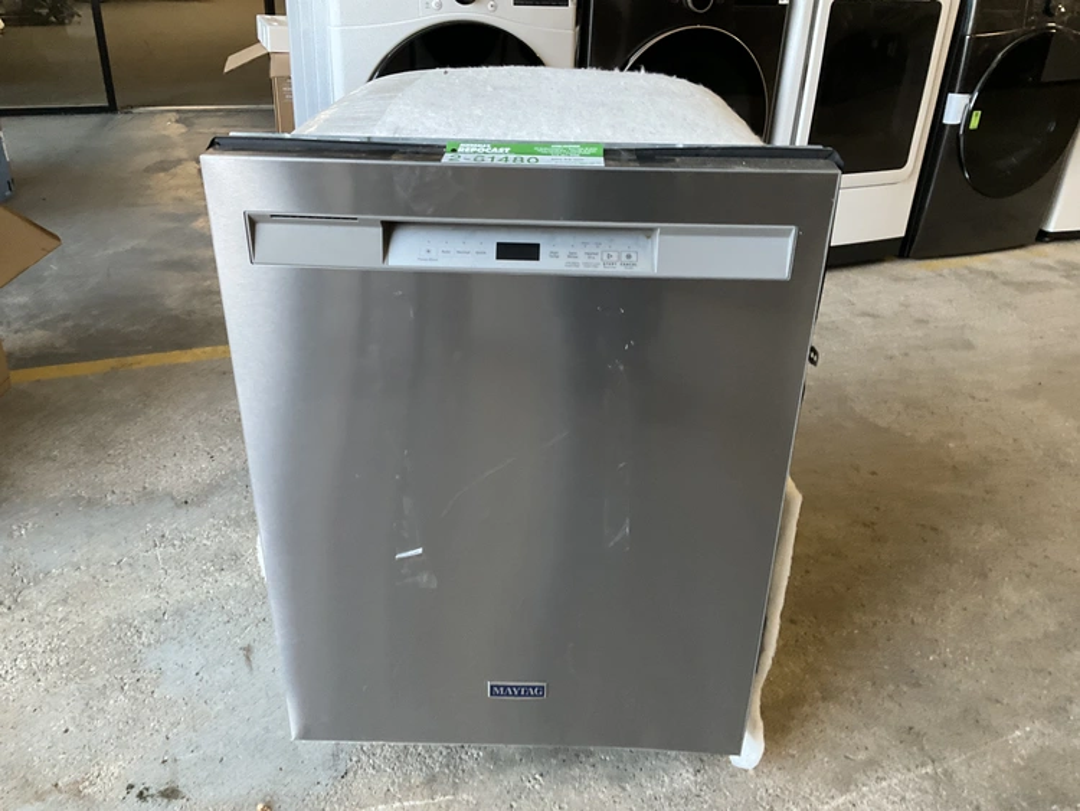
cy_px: 406
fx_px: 905
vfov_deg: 48.3
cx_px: 540
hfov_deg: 61.6
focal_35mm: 29
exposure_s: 1/60
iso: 160
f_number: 1.8
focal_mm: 3
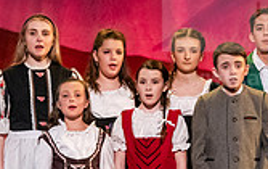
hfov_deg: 5.7
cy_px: 112
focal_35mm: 371
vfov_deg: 3.6
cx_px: 114
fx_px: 2714
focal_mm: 105
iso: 4000
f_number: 3.5
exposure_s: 1/250
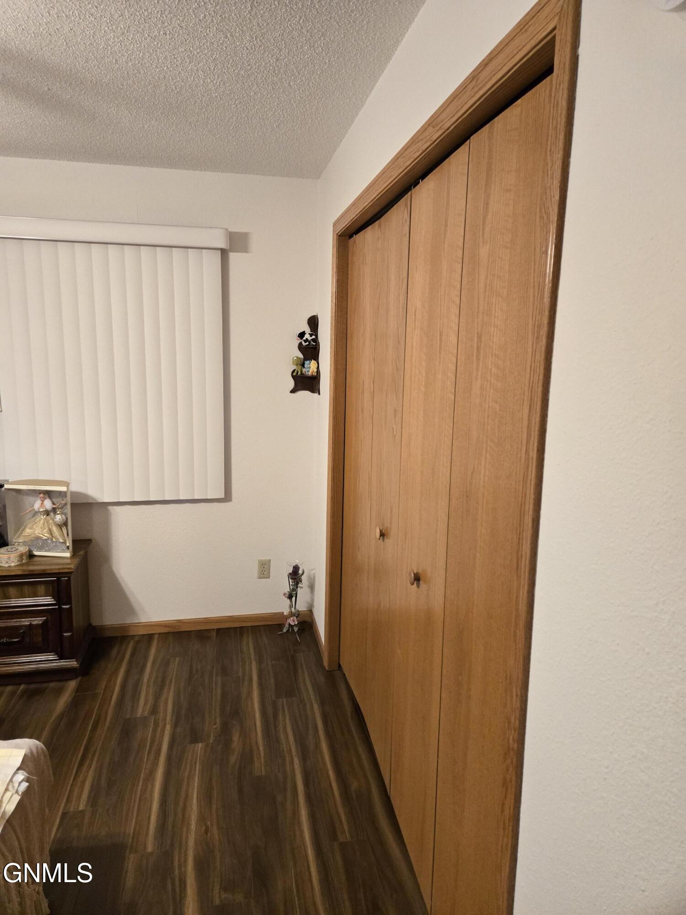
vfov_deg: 73.9
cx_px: 343
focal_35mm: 23
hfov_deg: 58.9
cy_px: 458
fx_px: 608
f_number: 1.8
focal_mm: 5.4
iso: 500
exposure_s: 1/120
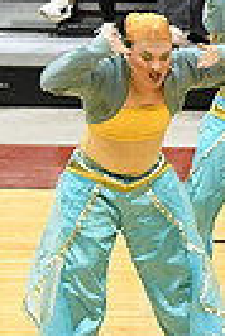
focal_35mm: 562
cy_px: 107
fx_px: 5255
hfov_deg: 2.4
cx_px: 688
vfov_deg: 3.7
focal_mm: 86
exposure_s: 1/250
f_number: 4
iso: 5000
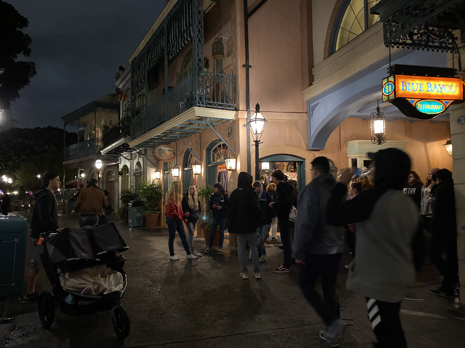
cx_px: 232
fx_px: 349
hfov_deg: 67.3
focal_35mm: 26
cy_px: 174
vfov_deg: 53.1
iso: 1000
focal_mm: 4.25
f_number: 1.8
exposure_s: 1/30
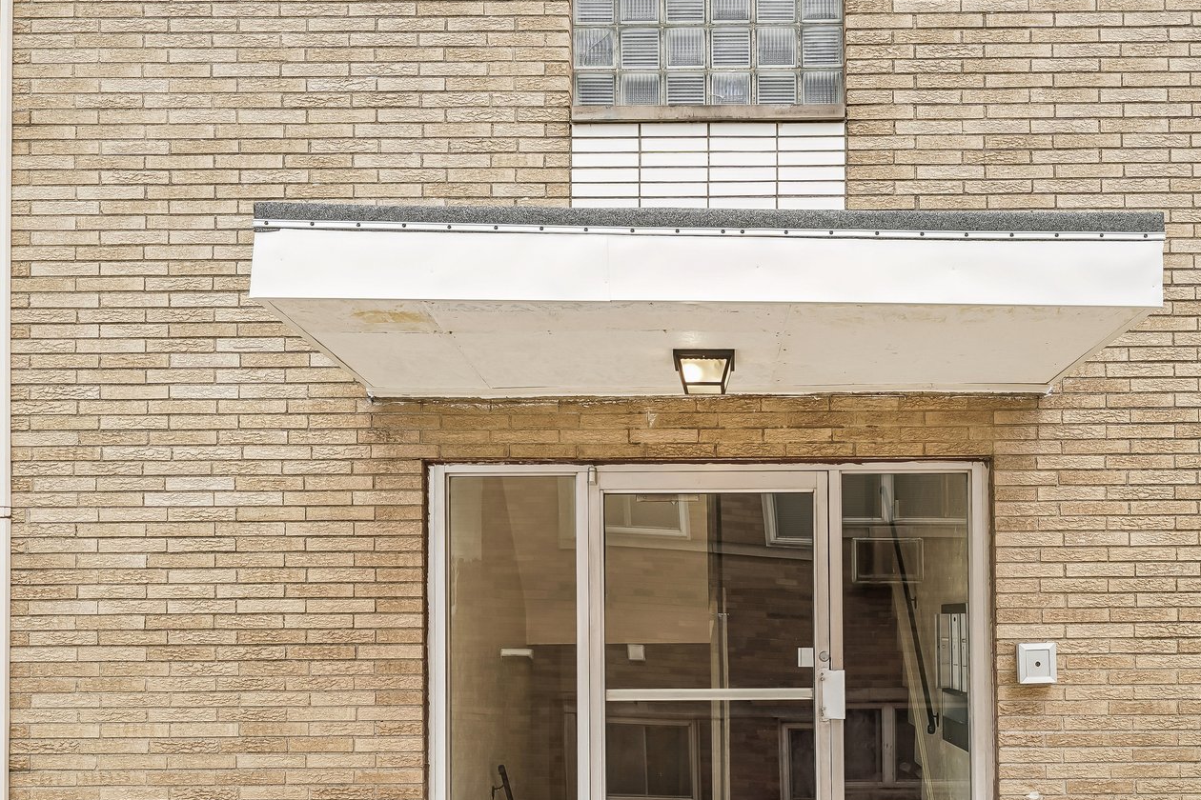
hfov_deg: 49.2
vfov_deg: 33.6
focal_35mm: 39
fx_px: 1301
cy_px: 592
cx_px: 724
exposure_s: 1/60
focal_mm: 24
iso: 100
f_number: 8
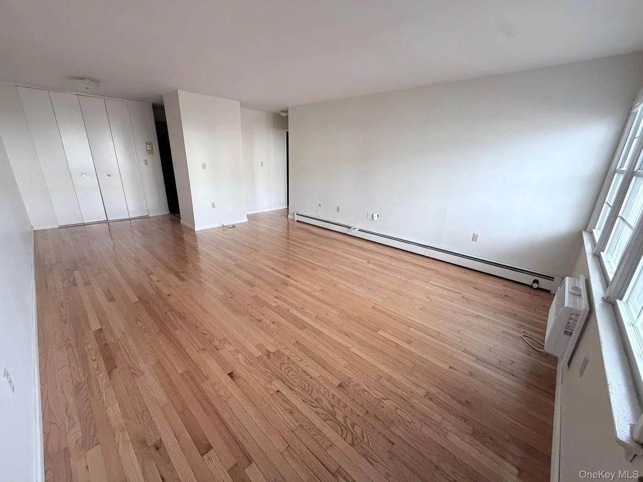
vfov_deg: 85.7
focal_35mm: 14
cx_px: 322
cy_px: 241
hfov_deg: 102.1
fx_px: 260
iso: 320
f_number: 2.2
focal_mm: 2.22
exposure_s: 1/107
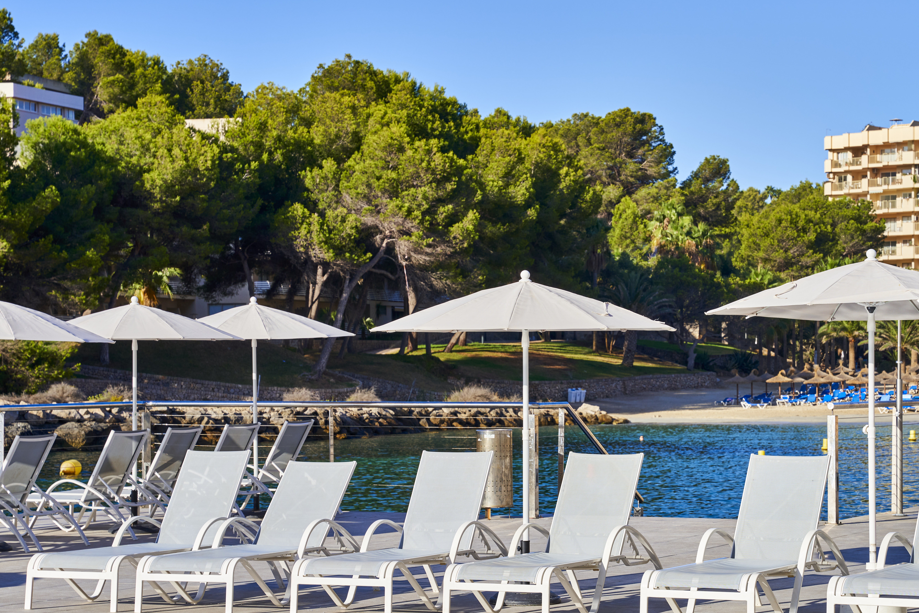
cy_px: 383
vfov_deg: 14.1
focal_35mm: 97
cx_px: 586
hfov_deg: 21.0
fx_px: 2476
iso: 100
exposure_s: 1/320
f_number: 8
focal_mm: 70
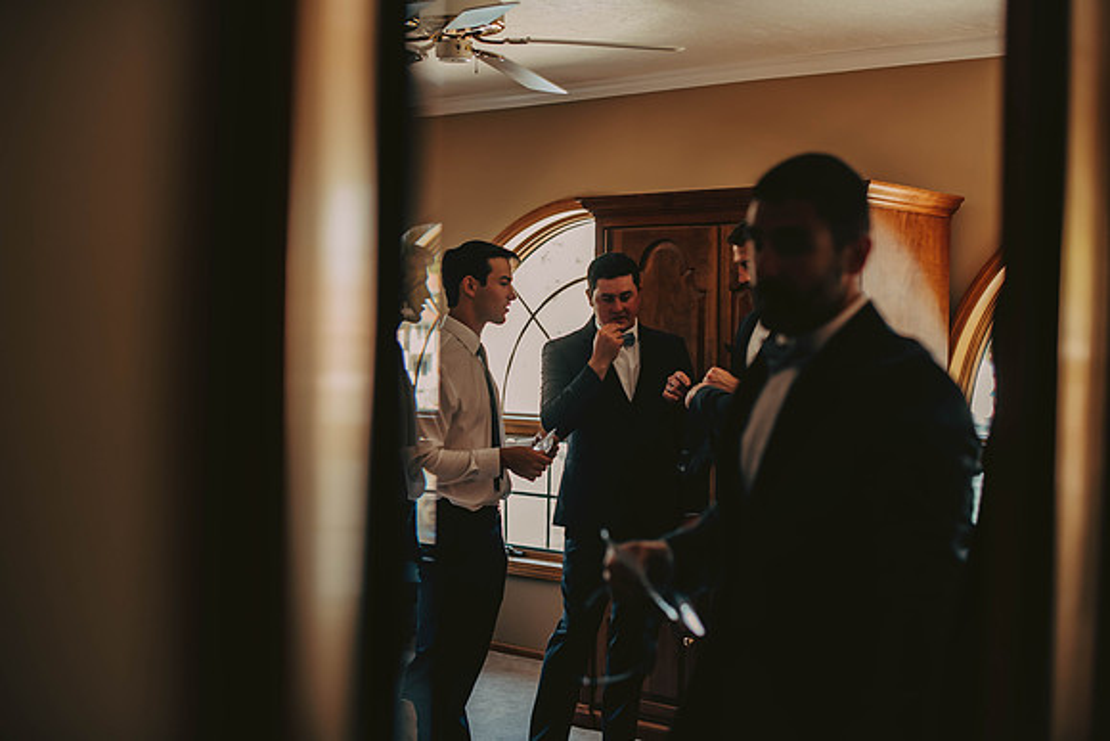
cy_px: 370
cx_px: 555
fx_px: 1542
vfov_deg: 27.0
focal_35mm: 50
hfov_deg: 39.6
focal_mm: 50
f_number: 2
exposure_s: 1/160
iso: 500
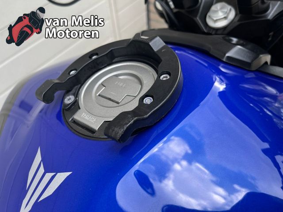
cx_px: 142
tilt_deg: -49.9
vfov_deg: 53.1
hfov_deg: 67.3
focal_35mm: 26
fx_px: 213
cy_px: 106
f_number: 1.6
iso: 40
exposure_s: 1/228
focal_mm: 5.1
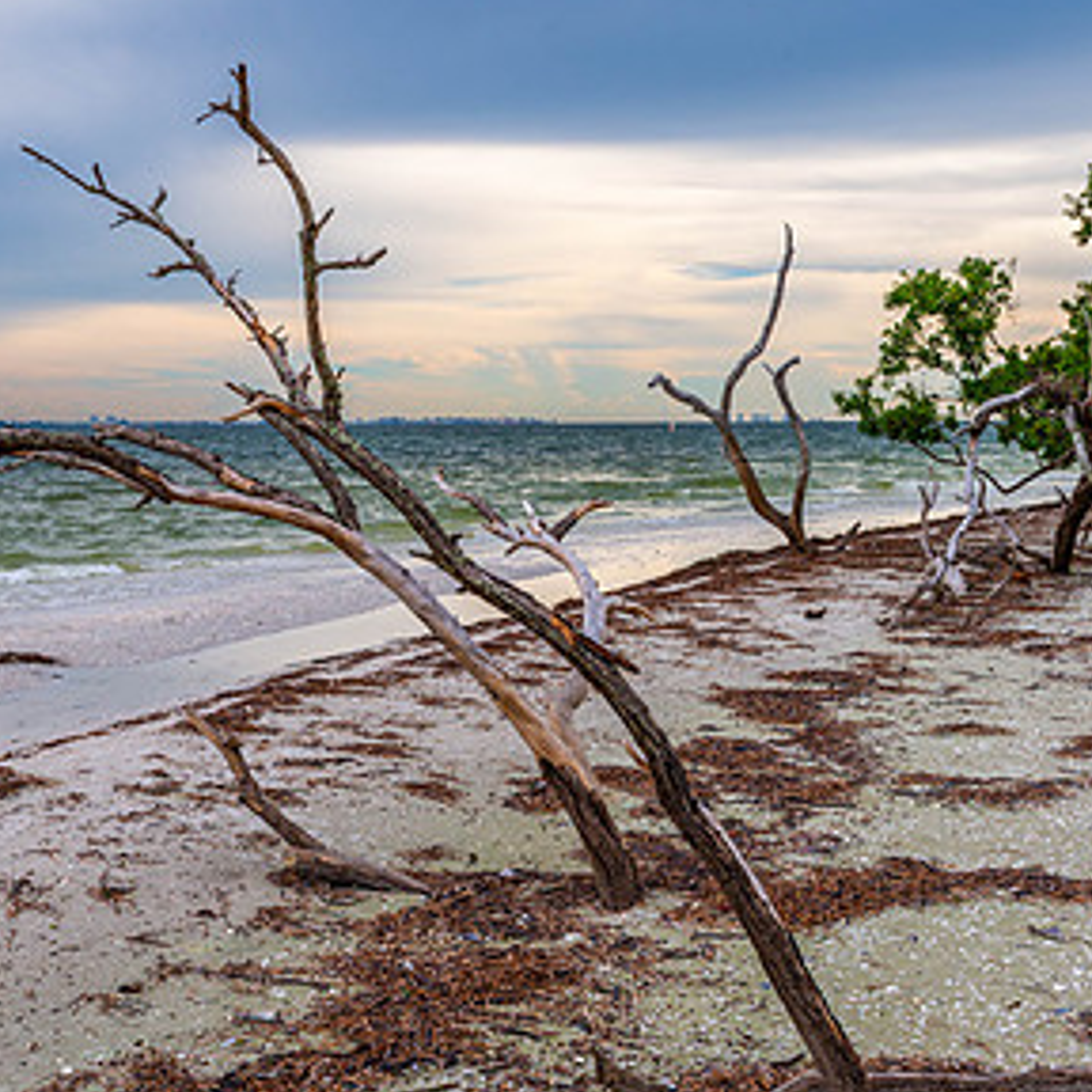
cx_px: 451
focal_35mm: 50
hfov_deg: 33.9
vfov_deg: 34.0
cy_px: 529
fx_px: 1785
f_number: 11
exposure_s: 1/160
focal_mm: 29
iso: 100
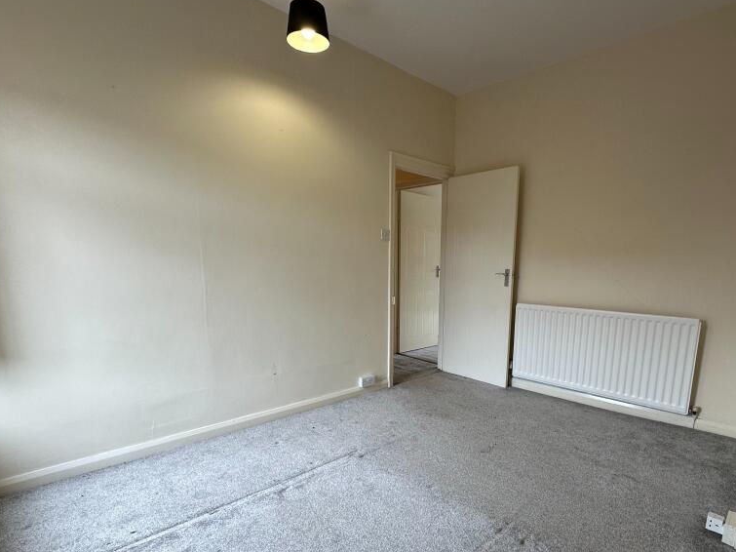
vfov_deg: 67.9
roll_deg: -0.6
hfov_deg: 84.5
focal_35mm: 19
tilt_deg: -10.0
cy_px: 335
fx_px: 404
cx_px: 395
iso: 64
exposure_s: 1/100
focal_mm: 2.22
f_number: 2.2
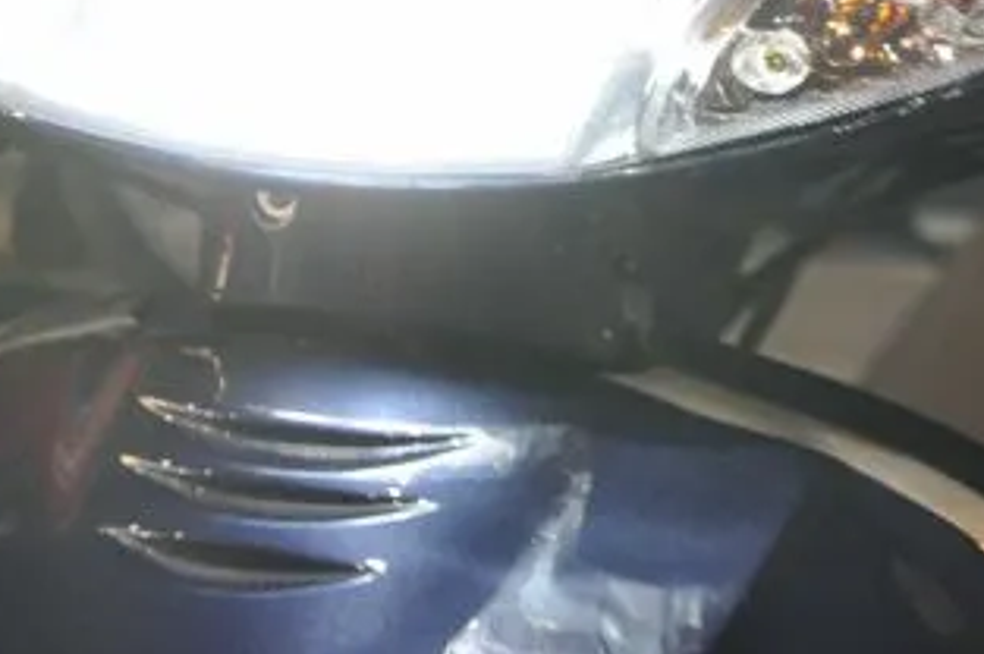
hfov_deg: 15.3
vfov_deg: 10.0
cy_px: -171
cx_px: 506
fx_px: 3666
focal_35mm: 134
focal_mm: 35
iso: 1250
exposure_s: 1/30
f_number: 4.5
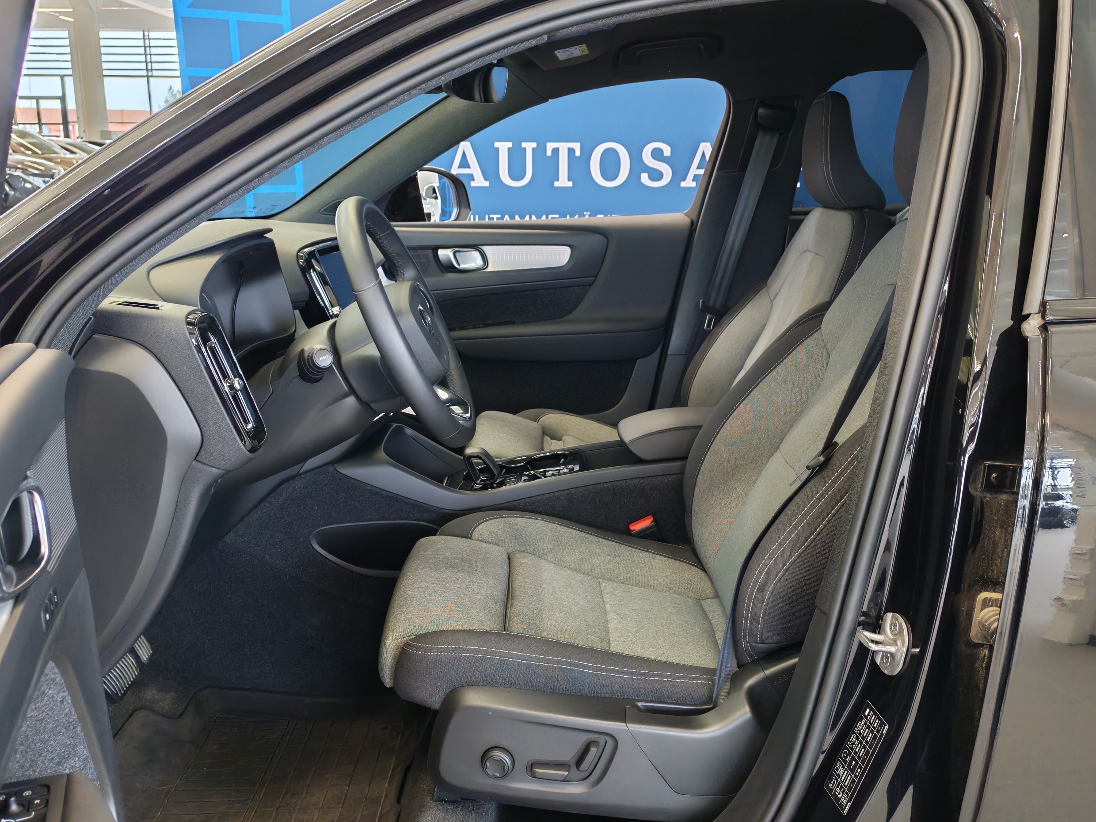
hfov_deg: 56.8
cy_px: 411
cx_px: 548
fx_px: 1013
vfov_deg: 44.2
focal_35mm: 32
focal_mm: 6.12
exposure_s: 1/100
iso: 809
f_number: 1.9
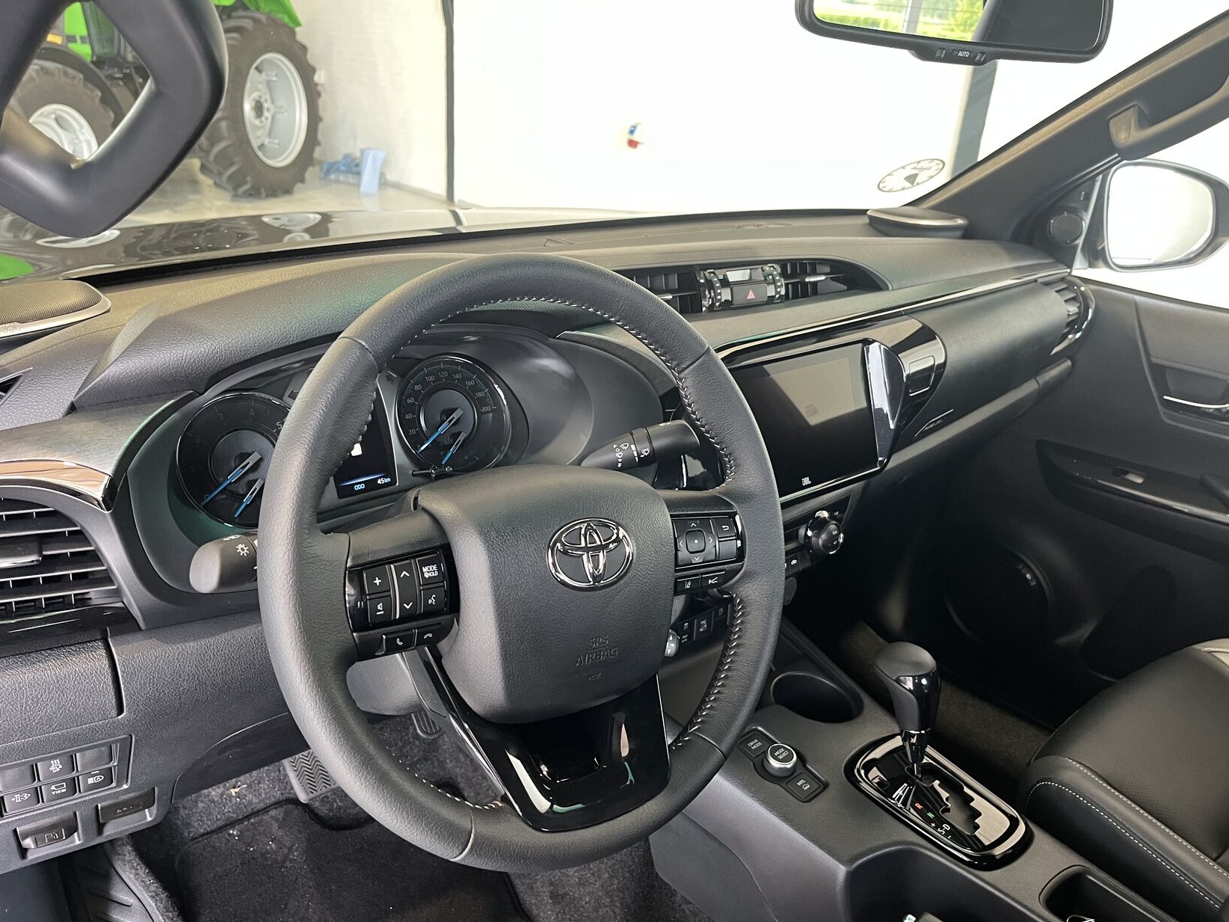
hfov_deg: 65.3
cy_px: 470
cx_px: 616
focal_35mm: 27
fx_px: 959
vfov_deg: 51.4
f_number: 1.6
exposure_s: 1/60
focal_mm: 5.1
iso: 320
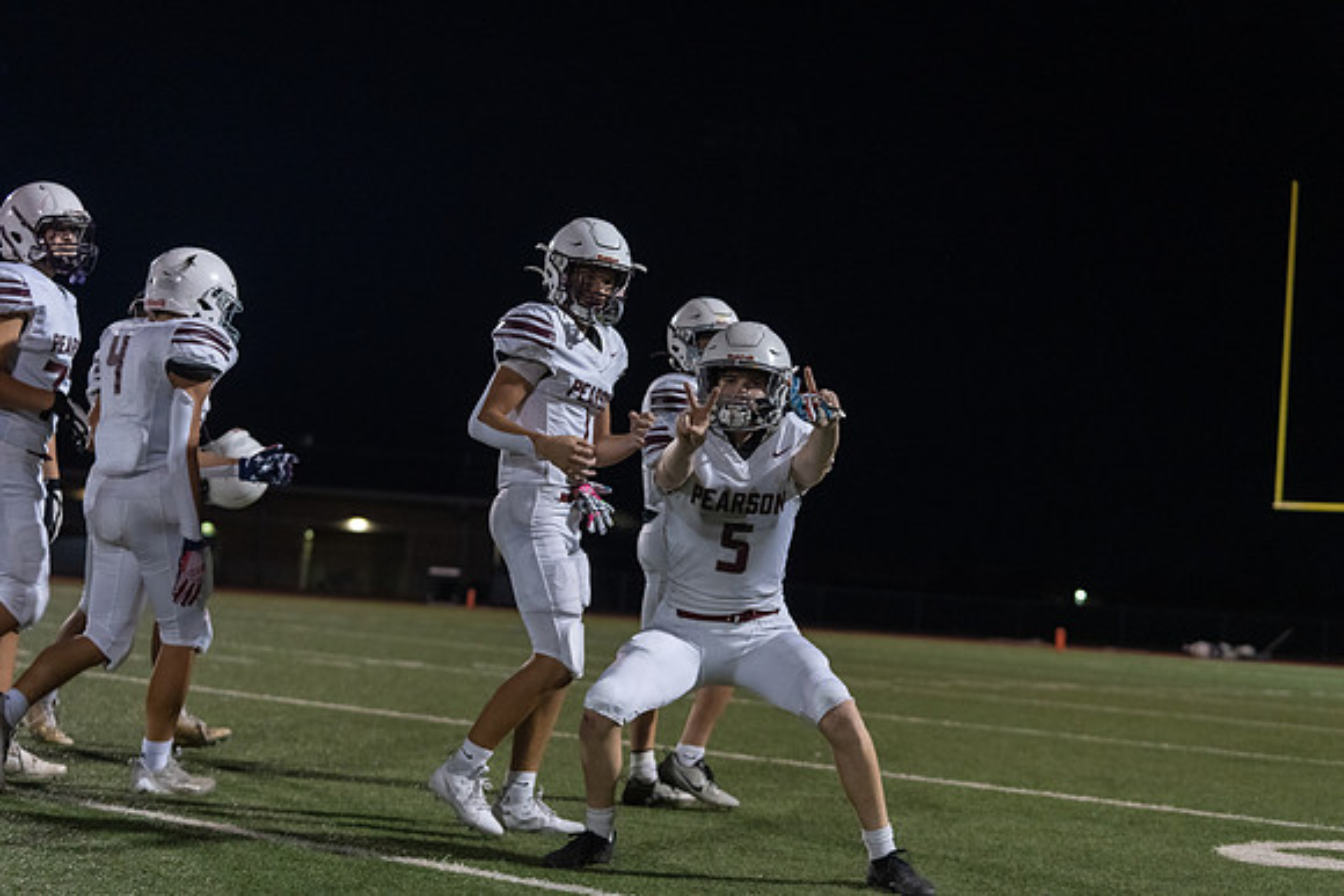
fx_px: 2614
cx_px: 672
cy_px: 448
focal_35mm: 70
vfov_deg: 19.5
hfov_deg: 28.8
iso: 4000
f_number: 3.2
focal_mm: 70
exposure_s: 1/1000
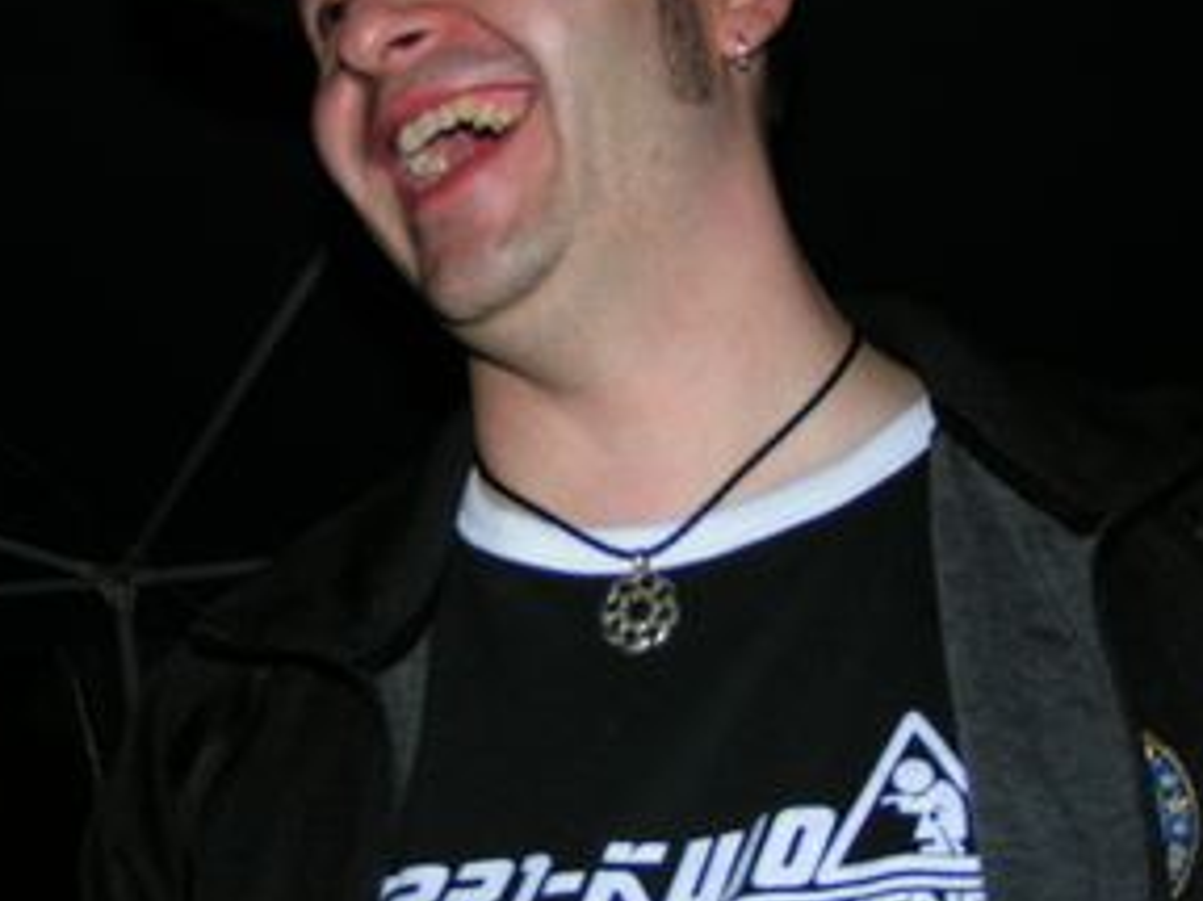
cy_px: 369
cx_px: 507
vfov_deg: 27.5
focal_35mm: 53
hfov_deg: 36.1
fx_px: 1841
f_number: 2.8
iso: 200
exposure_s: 1/40
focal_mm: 5.8
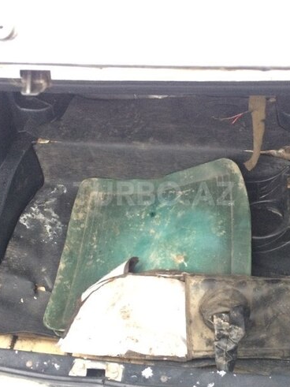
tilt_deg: -47.4
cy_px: 194
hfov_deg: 36.8
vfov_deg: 47.9
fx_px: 436
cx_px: 154
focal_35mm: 39
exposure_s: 1/33
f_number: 2.2
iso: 200
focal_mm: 4.15
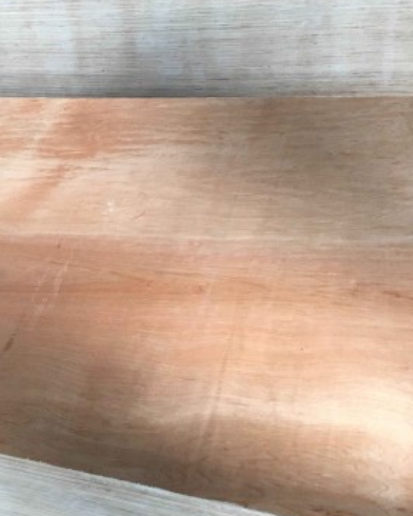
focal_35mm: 47
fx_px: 718
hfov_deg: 30.9
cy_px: 283
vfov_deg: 39.5
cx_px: 59
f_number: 2.2
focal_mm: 4.15
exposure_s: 1/17
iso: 50
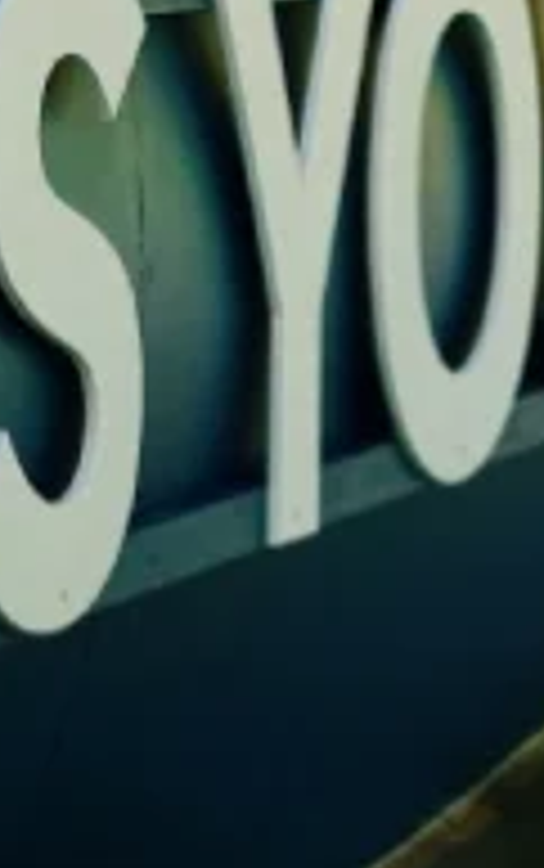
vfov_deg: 8.6
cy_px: -540
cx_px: -452
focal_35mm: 237
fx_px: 5609
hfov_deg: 5.5
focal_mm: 27
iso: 160
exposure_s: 1/2900
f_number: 1.6
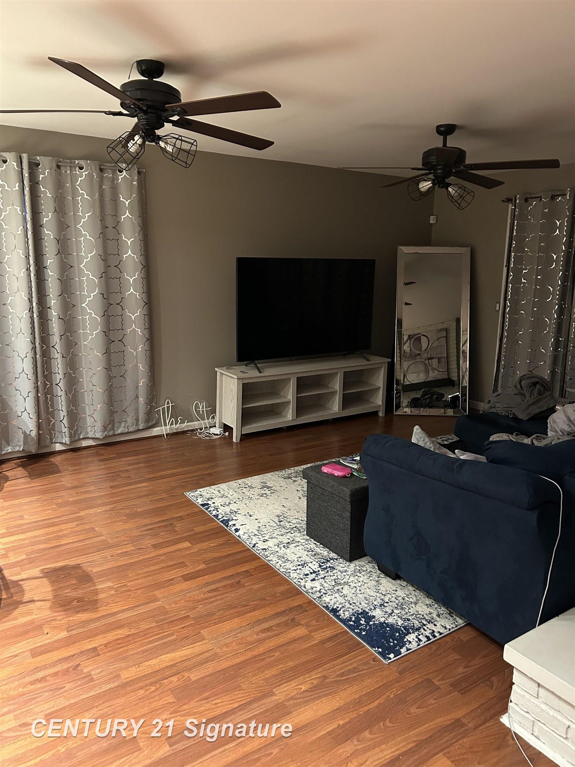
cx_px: 288
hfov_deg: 53.1
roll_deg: -0.7
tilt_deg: -11.6
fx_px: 576
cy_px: 384
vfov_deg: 67.3
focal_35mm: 26
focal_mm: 5.7
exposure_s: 1/30
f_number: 1.5
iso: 500
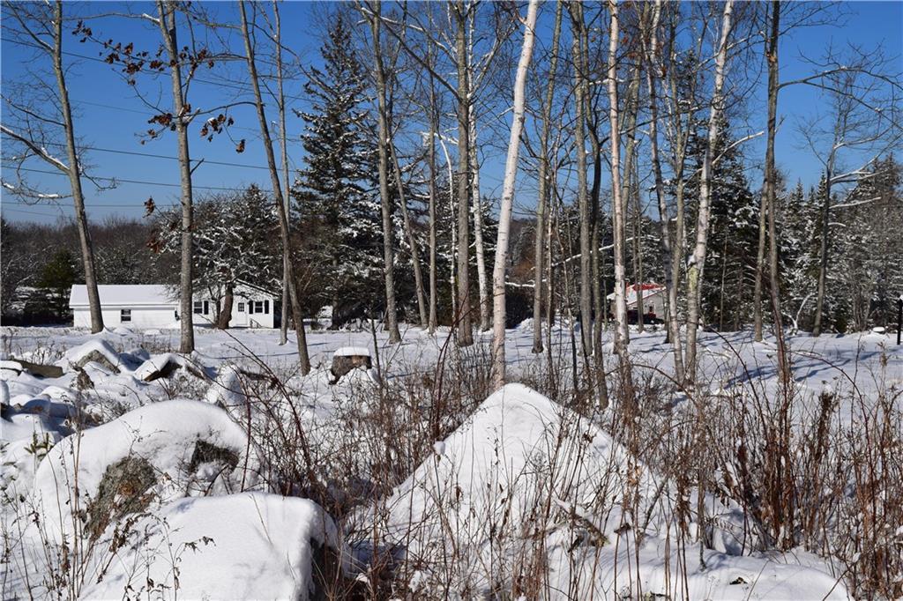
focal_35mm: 42
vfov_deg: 31.9
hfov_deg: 46.4
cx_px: 452
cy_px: 300
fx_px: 1053
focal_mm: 28
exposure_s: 1/800
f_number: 13
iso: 200
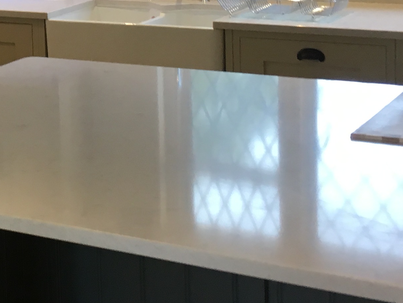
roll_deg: +2.7
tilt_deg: -5.2
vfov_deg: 15.0
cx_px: -104
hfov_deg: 19.1
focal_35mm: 96
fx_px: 1118
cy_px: -29
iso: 32
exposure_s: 1/33
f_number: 2.2
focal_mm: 4.15
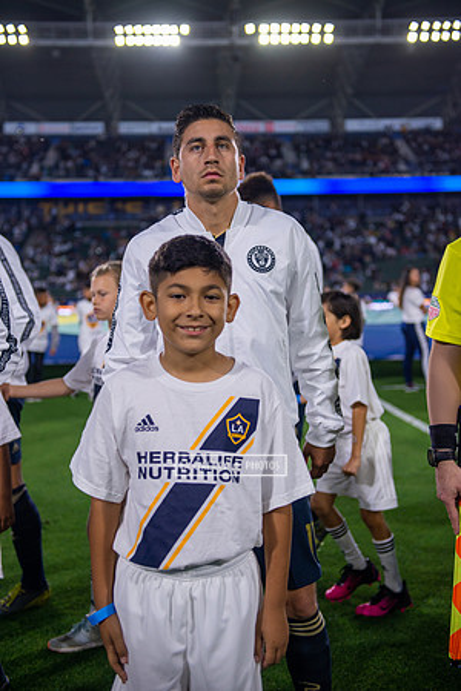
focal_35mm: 48
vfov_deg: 41.1
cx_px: 230
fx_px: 922
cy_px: 346
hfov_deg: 28.1
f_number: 2.8
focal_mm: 48
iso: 640
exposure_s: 1/1250
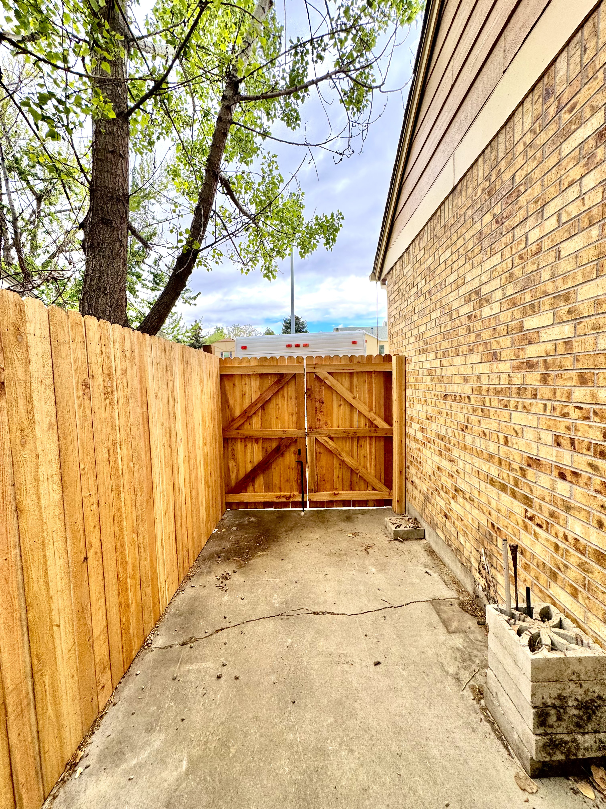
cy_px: 404
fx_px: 327
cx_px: 303
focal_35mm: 14
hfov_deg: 85.7
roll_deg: +1.1
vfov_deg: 102.1
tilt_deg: -3.9
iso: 40
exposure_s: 1/329
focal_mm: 2.22
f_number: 2.2
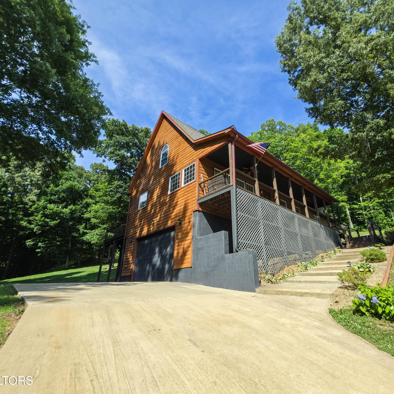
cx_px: 220
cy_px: 194
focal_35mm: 16
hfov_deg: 87.1
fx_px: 206
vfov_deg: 87.4
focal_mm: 2.2
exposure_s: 1/588
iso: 16
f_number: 1.9
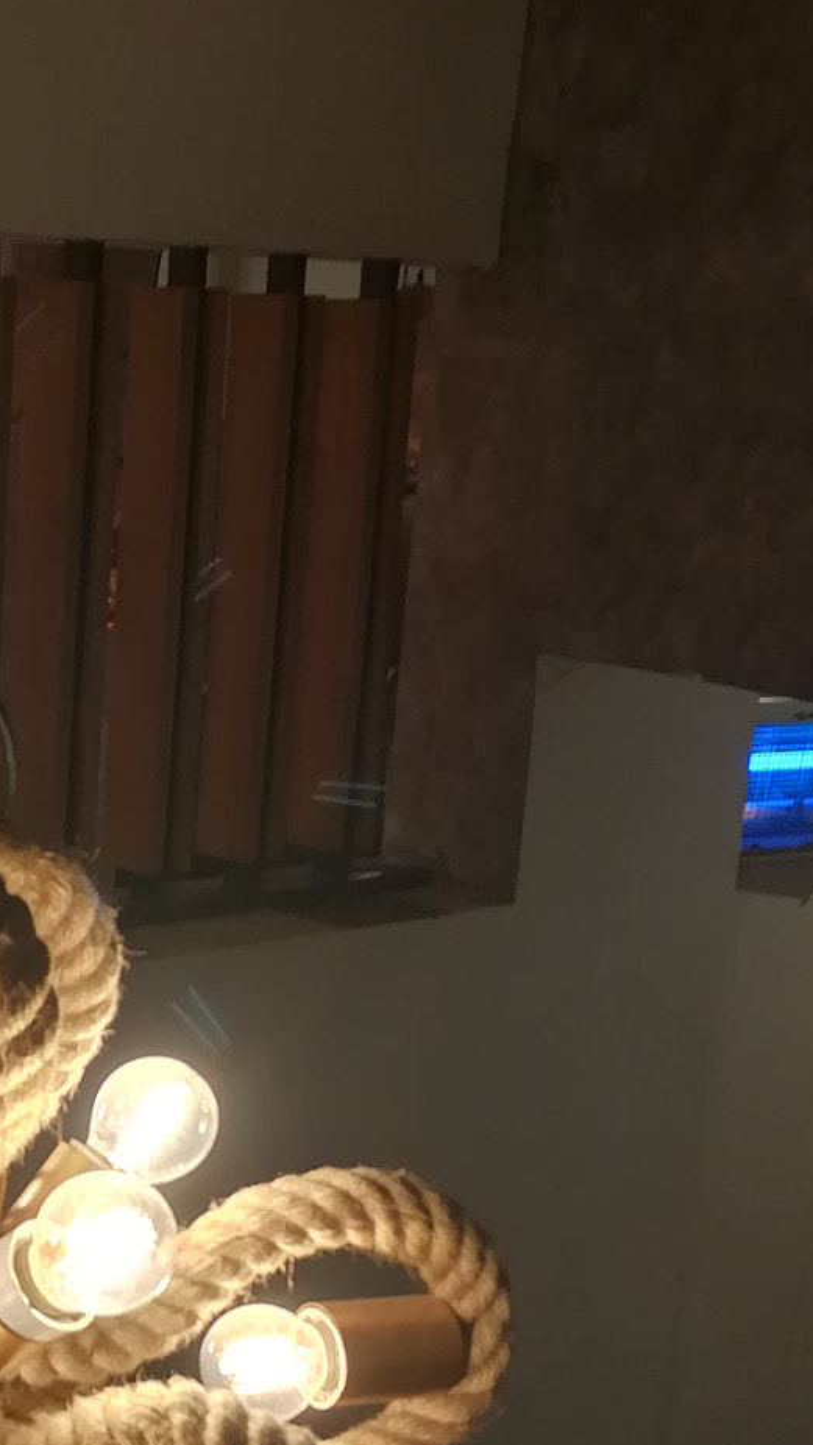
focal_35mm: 64
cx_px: -114
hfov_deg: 18.0
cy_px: 1094
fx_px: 2452
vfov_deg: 32.2
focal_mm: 3.83
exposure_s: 1/50
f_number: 2.2
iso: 50
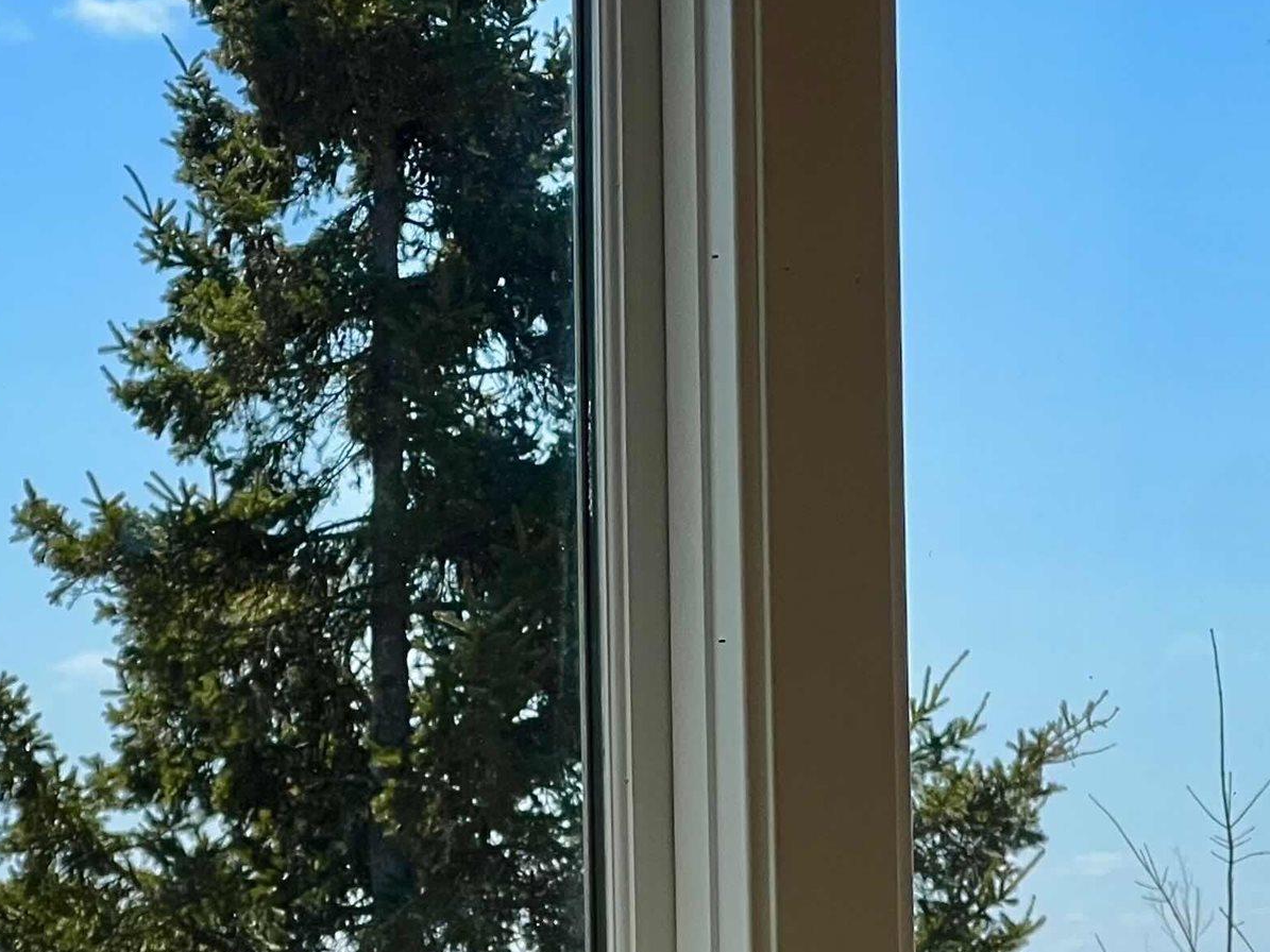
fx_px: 7264
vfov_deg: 7.5
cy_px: 466
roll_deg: +0.1
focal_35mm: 198
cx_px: 1108
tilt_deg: +3.5
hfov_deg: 10.0
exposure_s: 1/758
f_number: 2.8
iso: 32
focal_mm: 9
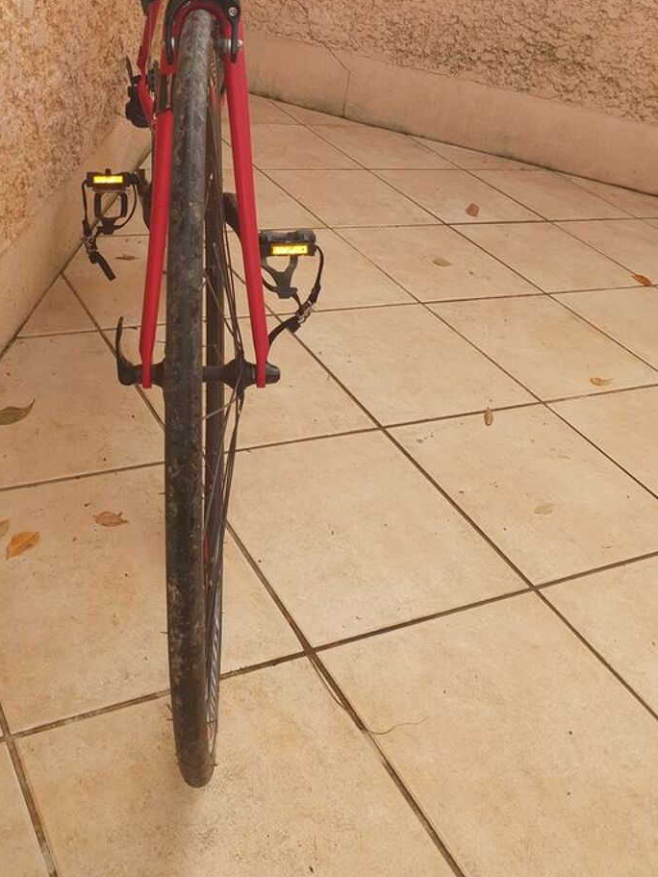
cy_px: 250
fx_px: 963
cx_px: 223
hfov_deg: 37.3
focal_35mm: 38
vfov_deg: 47.6
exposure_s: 1/100
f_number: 2.4
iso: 50
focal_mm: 4.32
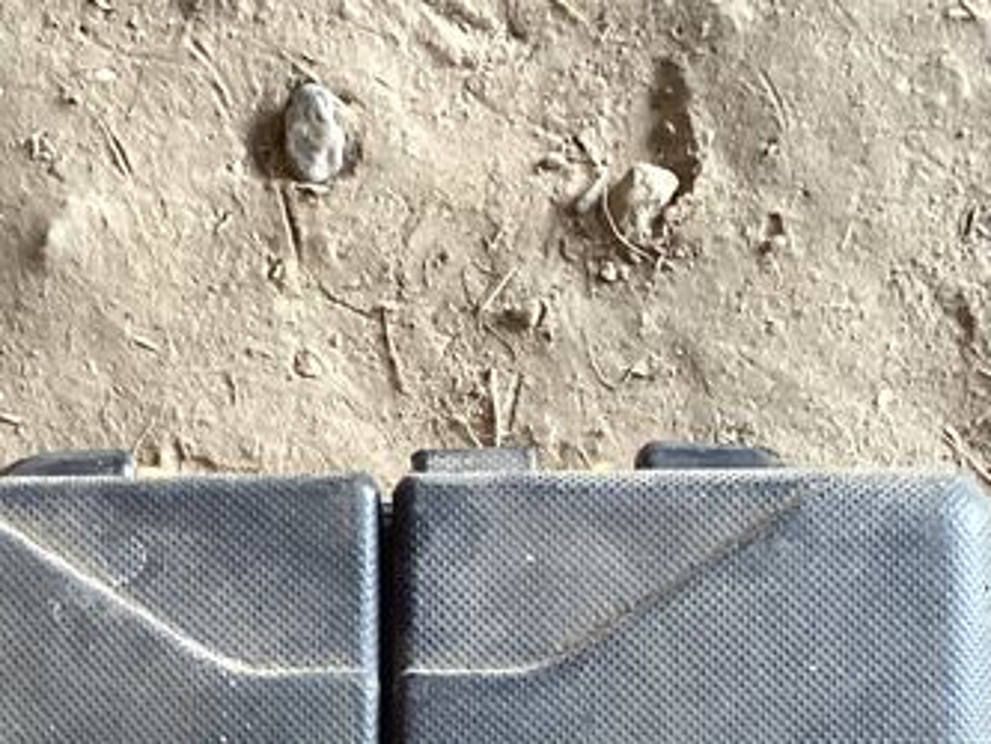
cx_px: 336
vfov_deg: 14.9
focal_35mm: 93
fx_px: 2663
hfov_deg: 21.0
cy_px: 1089
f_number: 2.4
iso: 200
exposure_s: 1/50
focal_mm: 3.3
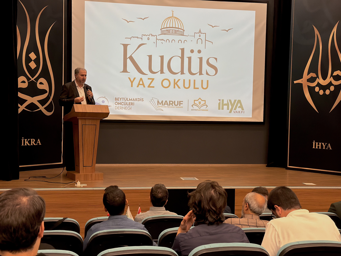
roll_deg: +0.0
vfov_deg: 30.3
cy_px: 128
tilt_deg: -2.7
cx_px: 170
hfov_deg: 39.7
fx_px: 473
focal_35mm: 48
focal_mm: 6.76
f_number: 1.78
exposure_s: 1/221
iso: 200
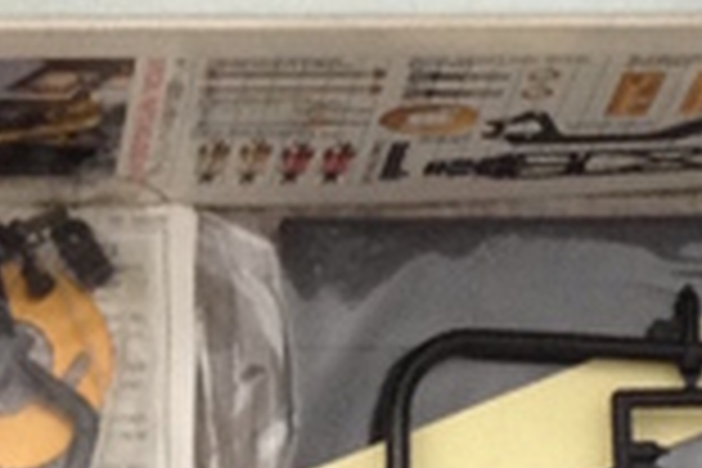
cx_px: 54
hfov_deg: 8.6
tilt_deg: -78.8
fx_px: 4660
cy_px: 90
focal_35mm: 239
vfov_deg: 5.7
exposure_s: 1/20
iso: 100
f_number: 2.4
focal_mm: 4.28
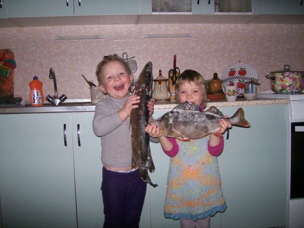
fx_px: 307
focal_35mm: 35
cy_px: 114
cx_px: 152
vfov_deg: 40.7
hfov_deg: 52.6
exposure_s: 1/64
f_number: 2.8
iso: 200
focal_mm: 5.8
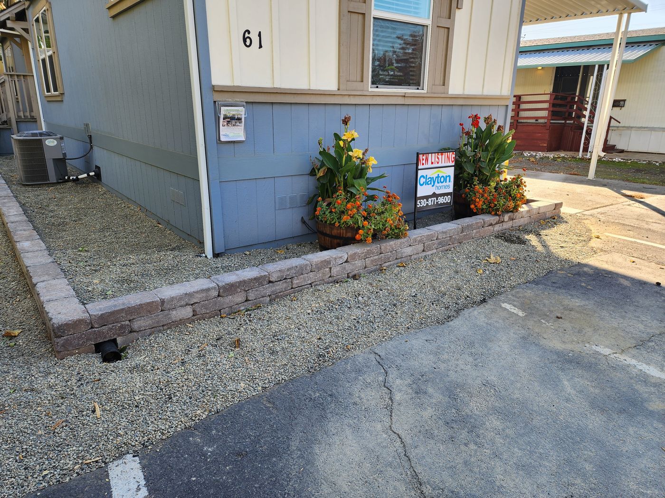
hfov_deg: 73.9
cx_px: 332
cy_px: 249
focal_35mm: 23
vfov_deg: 58.9
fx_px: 442
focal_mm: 6.4
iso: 20
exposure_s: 1/180
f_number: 1.8
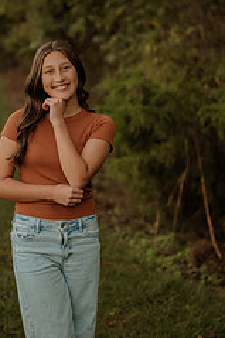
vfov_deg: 21.7
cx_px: 112
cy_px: 132
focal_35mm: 94
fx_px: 882
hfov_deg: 14.5
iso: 250
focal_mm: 50
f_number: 2
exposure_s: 1/640
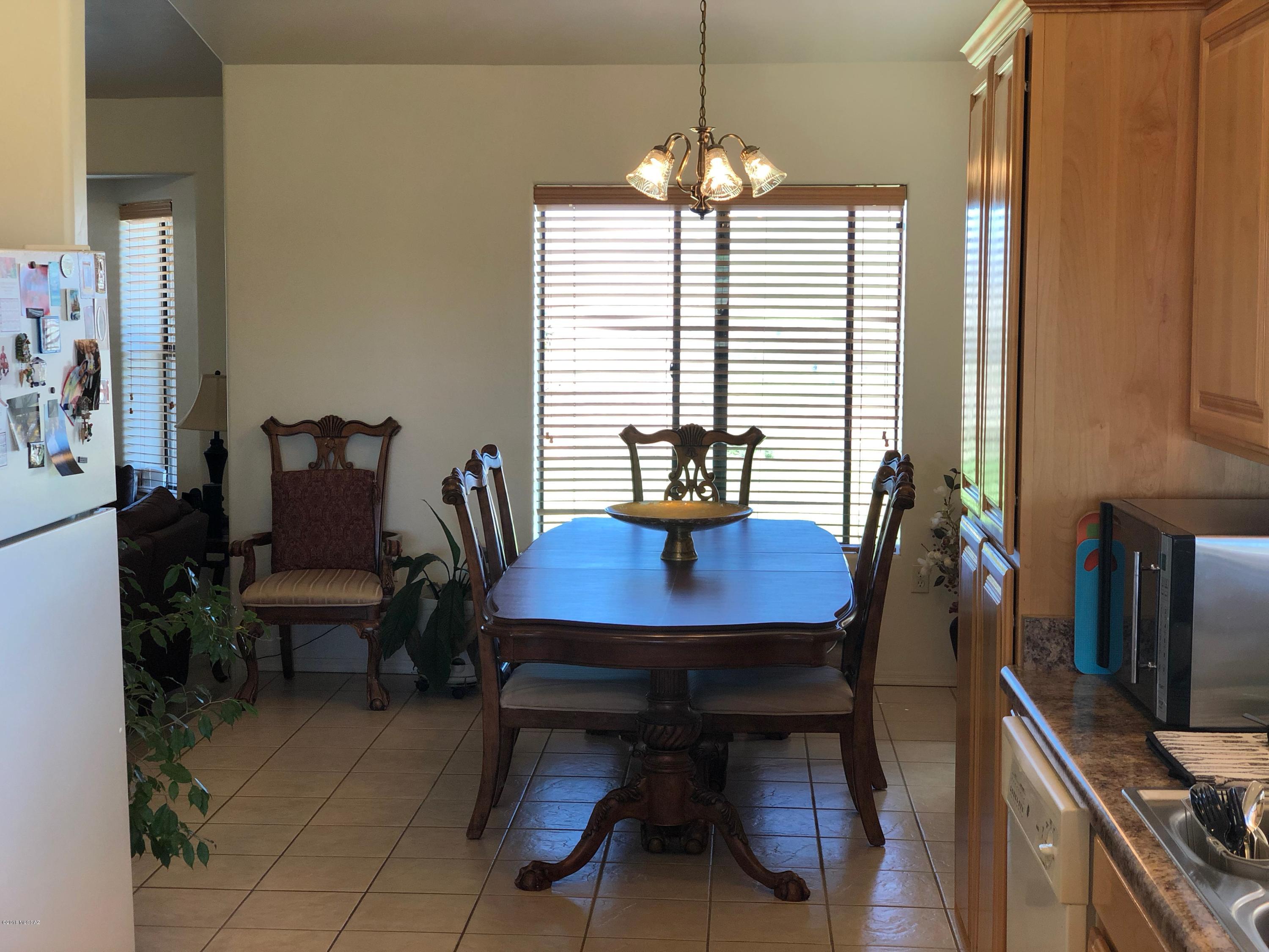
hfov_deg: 36.8
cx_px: 634
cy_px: 476
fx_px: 1906
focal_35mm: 52
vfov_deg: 28.0
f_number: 2.4
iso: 25
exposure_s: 1/60
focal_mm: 6
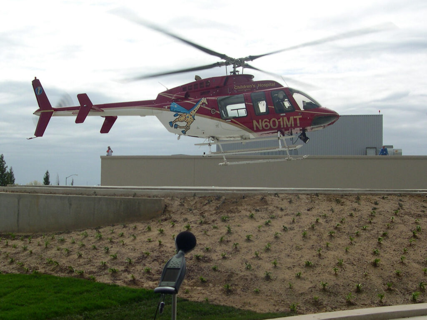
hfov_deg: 49.0
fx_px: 469
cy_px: 160
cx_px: 214
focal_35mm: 38
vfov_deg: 37.7
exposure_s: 1/344
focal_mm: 8
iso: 100
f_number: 7.6
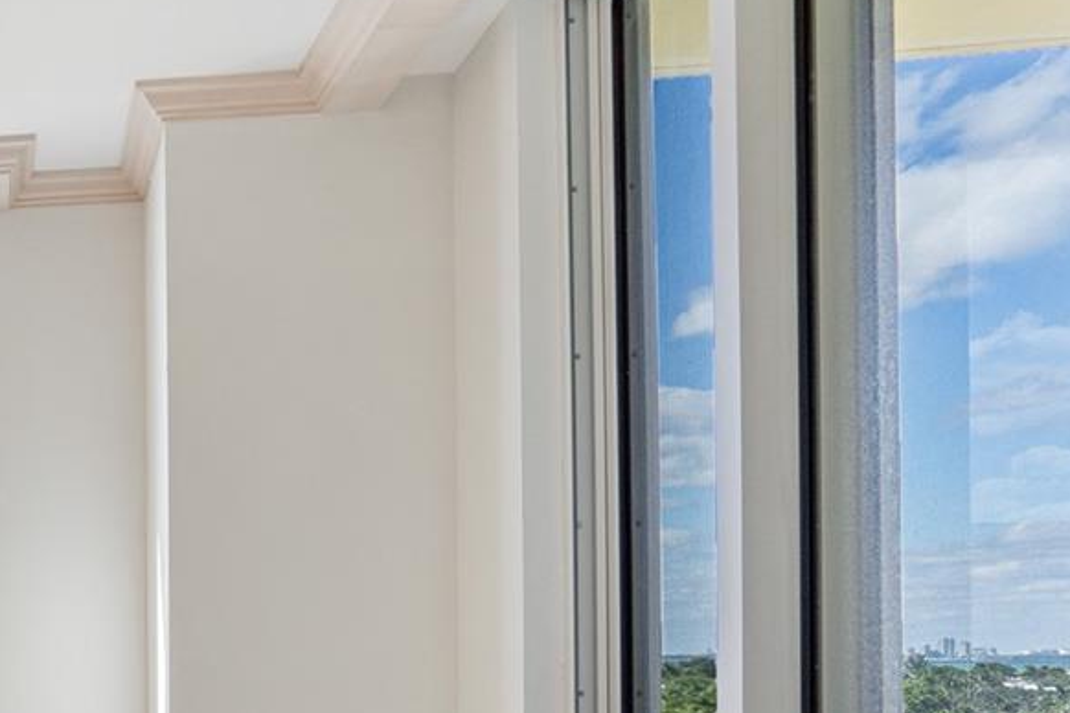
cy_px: 689
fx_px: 1308
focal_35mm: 44
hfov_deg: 33.5
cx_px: -298
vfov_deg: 28.8
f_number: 9
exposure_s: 1/320
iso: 400
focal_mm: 16
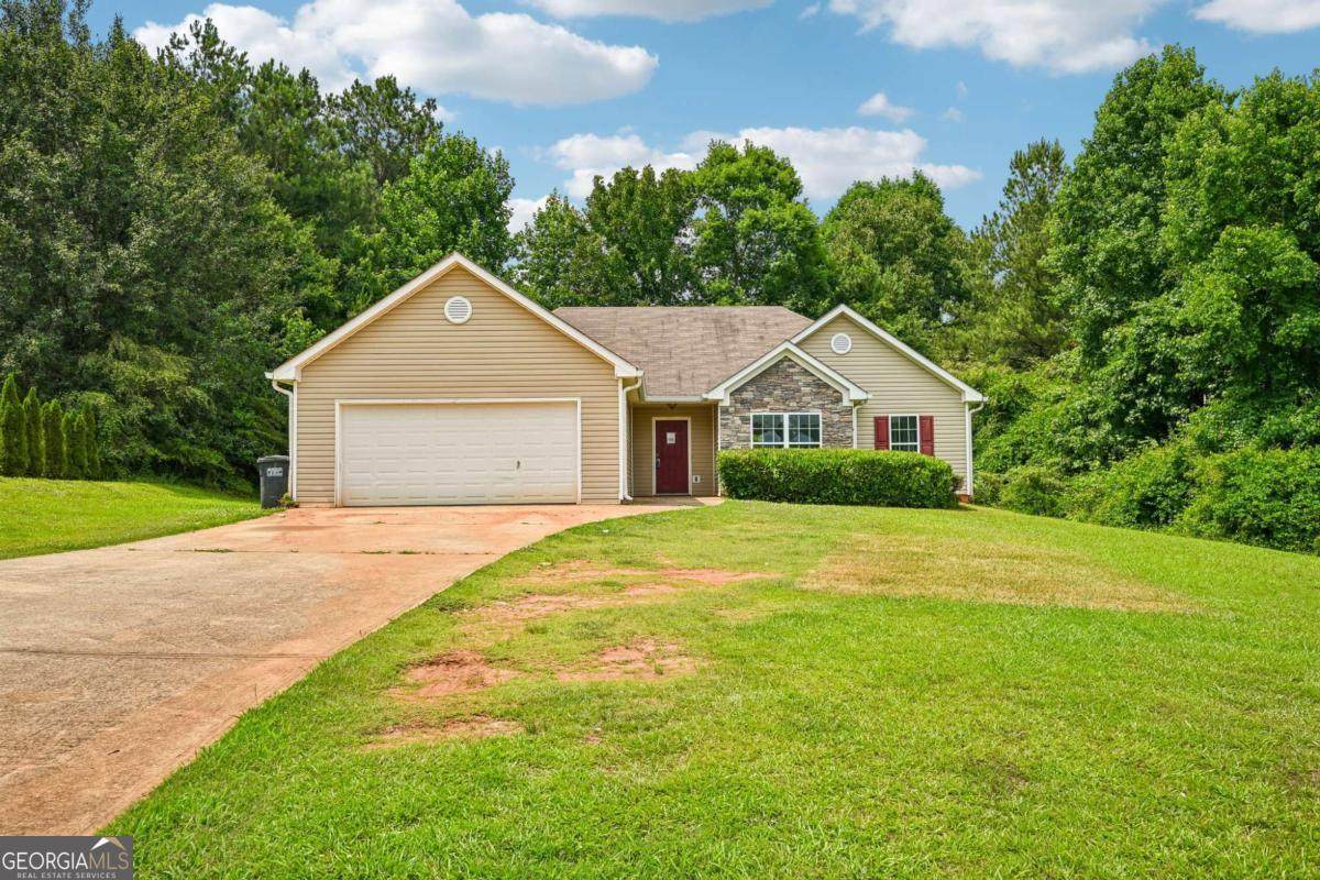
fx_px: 1008
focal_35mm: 28
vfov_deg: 47.2
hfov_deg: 66.4
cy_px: 440
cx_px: 660
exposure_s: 1/320
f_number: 8
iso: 100
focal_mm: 27.5
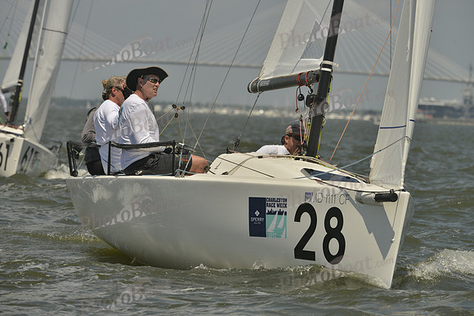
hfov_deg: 6.6
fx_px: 4082
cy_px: 158
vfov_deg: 4.4
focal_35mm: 310
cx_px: 237
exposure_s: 1/1250
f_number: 10
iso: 280
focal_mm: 310
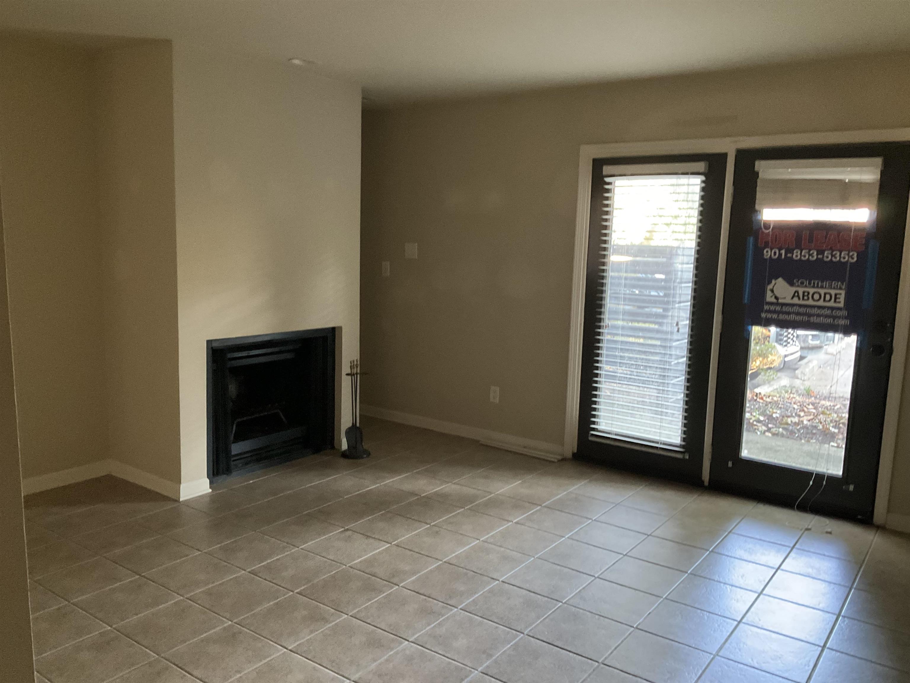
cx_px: 455
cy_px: 342
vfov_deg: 48.2
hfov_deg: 61.7
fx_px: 762
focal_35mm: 29
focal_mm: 3
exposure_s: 1/30
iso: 400
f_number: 1.8
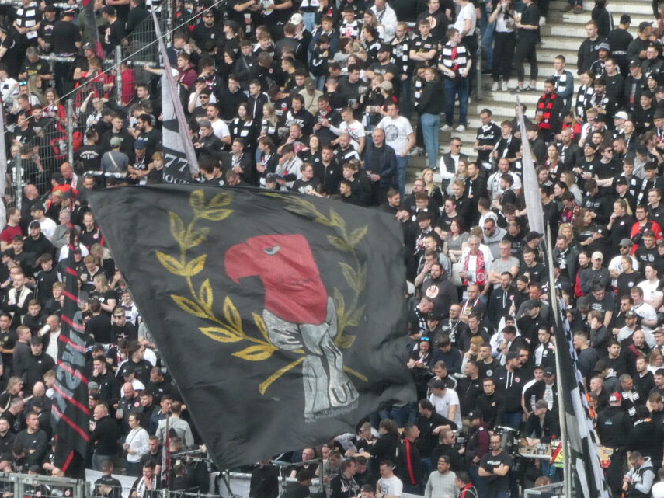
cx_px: 265
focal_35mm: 528
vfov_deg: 2.8
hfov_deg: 3.8
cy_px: 352
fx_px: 10127
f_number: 5.7
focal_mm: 50.5
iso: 400
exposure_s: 1/125
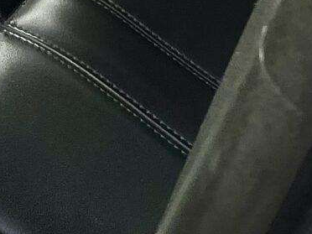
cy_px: -543
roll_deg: +1.6
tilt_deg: -22.2
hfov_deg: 10.2
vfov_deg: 7.1
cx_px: -316
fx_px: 1613
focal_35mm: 179
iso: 50
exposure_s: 1/397
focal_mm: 5.7
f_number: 1.5
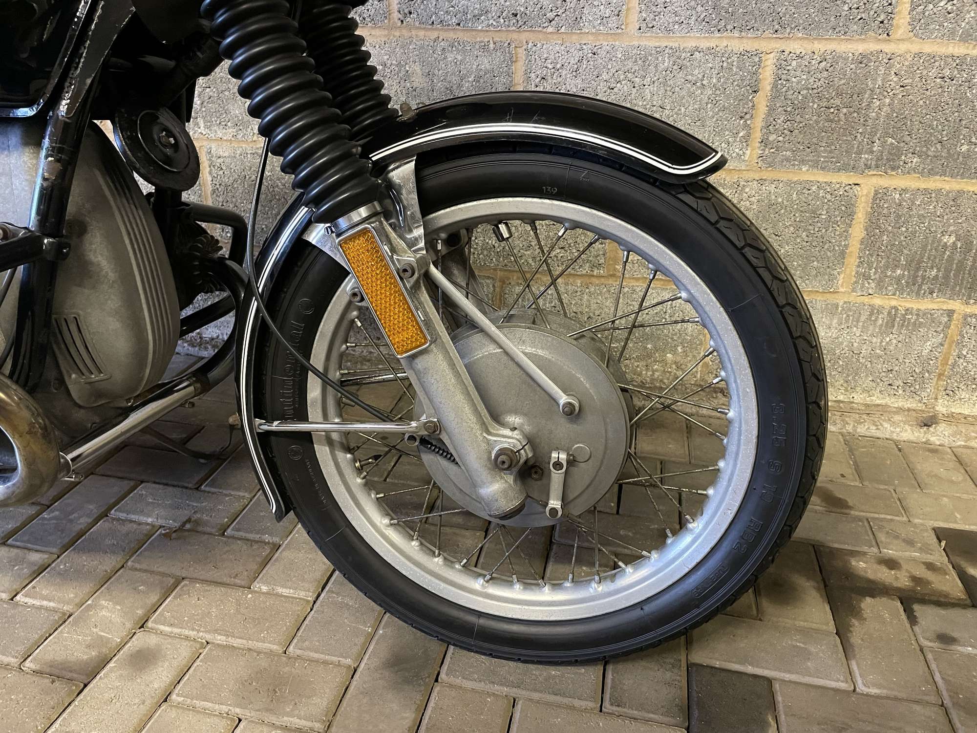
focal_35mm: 26
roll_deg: -1.5
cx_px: 488
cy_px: 366
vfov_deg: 53.1
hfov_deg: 67.3
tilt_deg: -24.9
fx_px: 734
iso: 500
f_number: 1.6
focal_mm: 4.2
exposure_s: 1/25
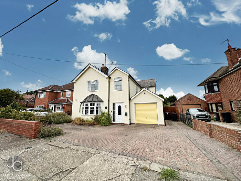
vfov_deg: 85.7
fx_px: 97
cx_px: 120
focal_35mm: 14
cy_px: 90
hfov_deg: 102.1
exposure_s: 1/1014
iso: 50
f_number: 2.2
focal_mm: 2.22
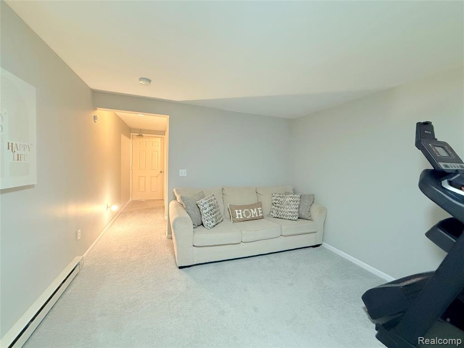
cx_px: 232
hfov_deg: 102.1
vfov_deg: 85.7
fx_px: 188
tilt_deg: -3.6
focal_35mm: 14
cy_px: 174
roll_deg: -2.1
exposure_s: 1/60
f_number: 2.2
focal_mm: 2.22
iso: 640
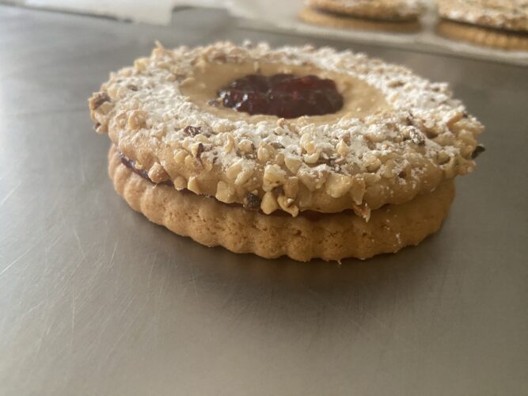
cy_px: 198
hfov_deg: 69.4
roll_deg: -4.0
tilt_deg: -32.9
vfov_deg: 54.9
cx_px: 264
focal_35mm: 25
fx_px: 381
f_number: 1.8
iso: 500
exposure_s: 1/57
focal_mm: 4.25
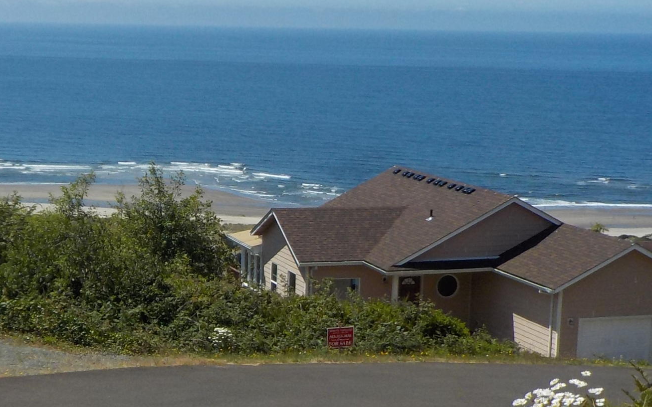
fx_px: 1297
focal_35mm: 73
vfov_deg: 17.8
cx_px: 204
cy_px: 242
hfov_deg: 28.0
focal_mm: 4.1
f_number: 3.3
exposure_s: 1/1600
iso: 125
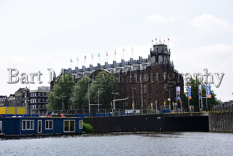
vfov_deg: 18.9
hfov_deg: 28.1
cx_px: 116
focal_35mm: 72
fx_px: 466
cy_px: 78
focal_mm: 72
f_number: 10
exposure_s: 1/400
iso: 200
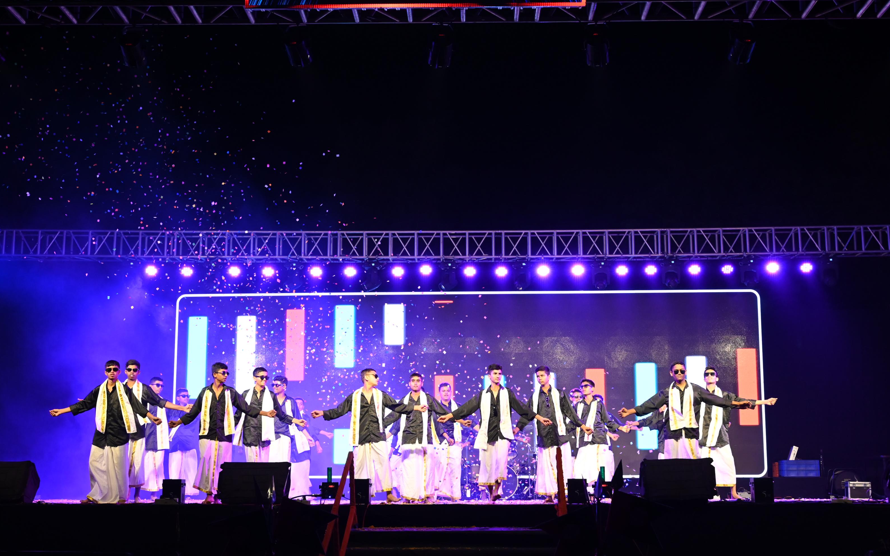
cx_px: 432
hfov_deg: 38.9
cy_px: 276
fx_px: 1261
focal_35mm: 52
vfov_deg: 24.9
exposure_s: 1/160
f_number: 5.6
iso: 2500
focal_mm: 42
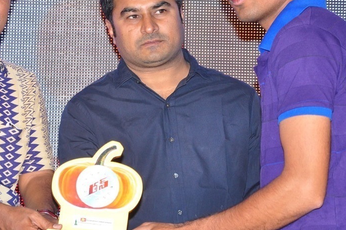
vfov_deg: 6.2
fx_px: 2120
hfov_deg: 9.3
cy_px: 77
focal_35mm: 221
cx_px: 135
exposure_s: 1/125
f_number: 7.1
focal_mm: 85
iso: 500
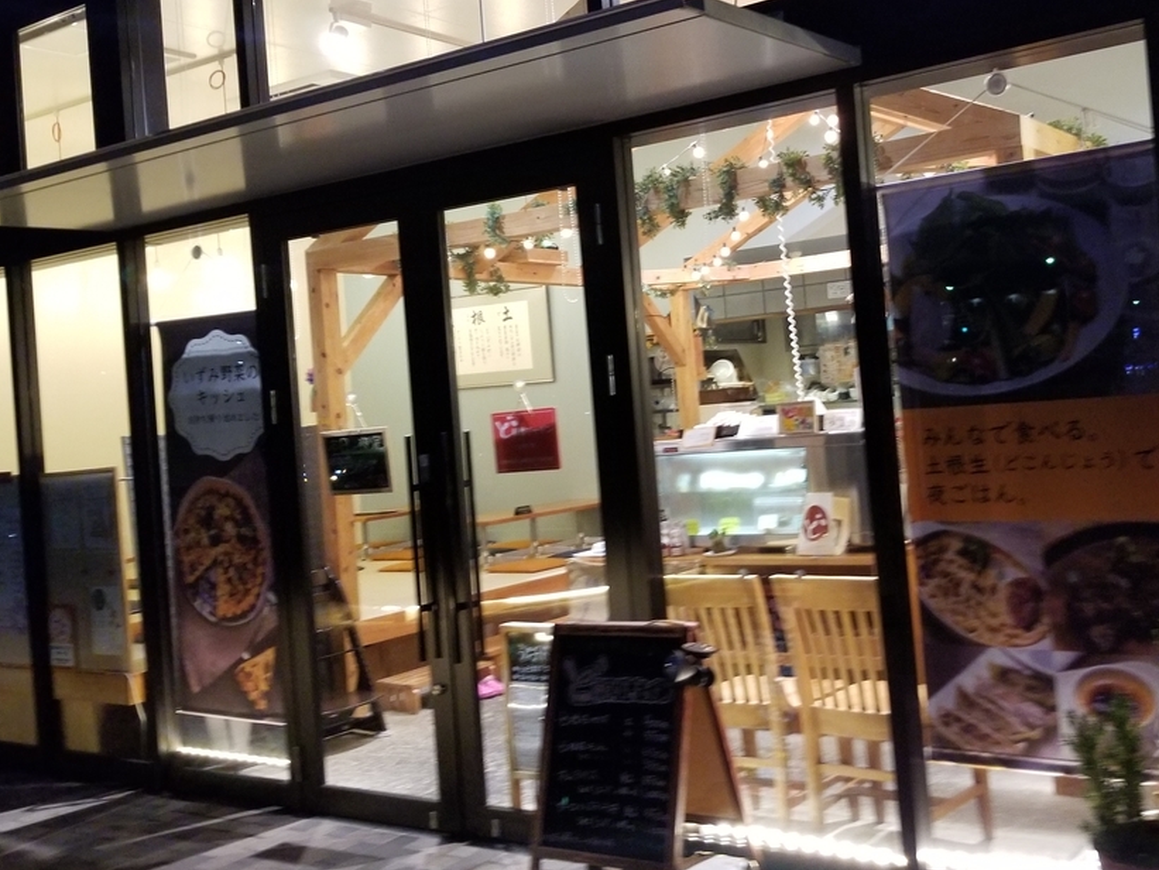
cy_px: 364
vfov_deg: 37.6
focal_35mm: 38
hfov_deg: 47.9
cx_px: 802
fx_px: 1272
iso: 400
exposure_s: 1/50
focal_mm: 4.25
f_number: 1.7
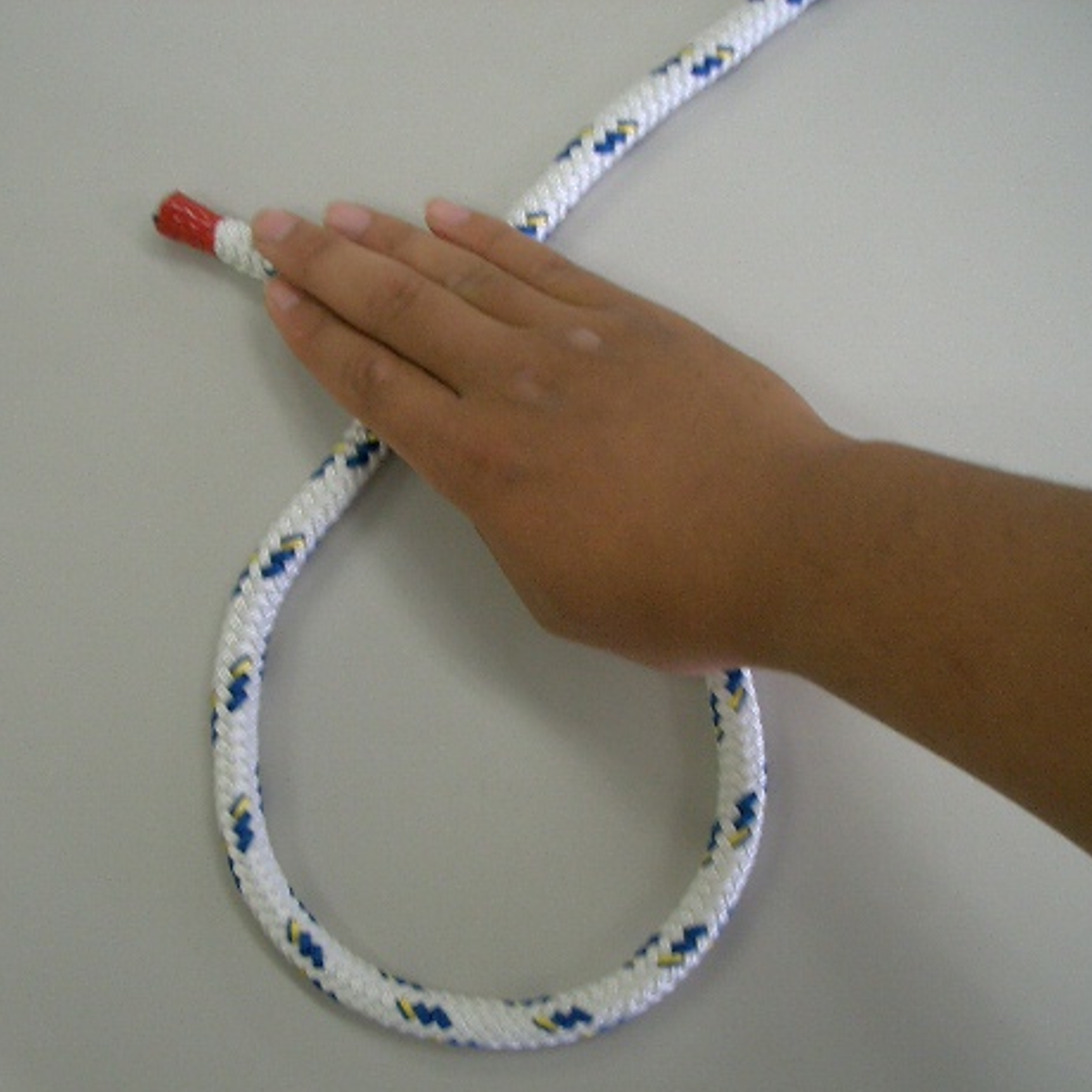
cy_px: 567
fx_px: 1535
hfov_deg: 39.1
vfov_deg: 39.2
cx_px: 453
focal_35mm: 43
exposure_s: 1/50
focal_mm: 5.8
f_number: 2.6
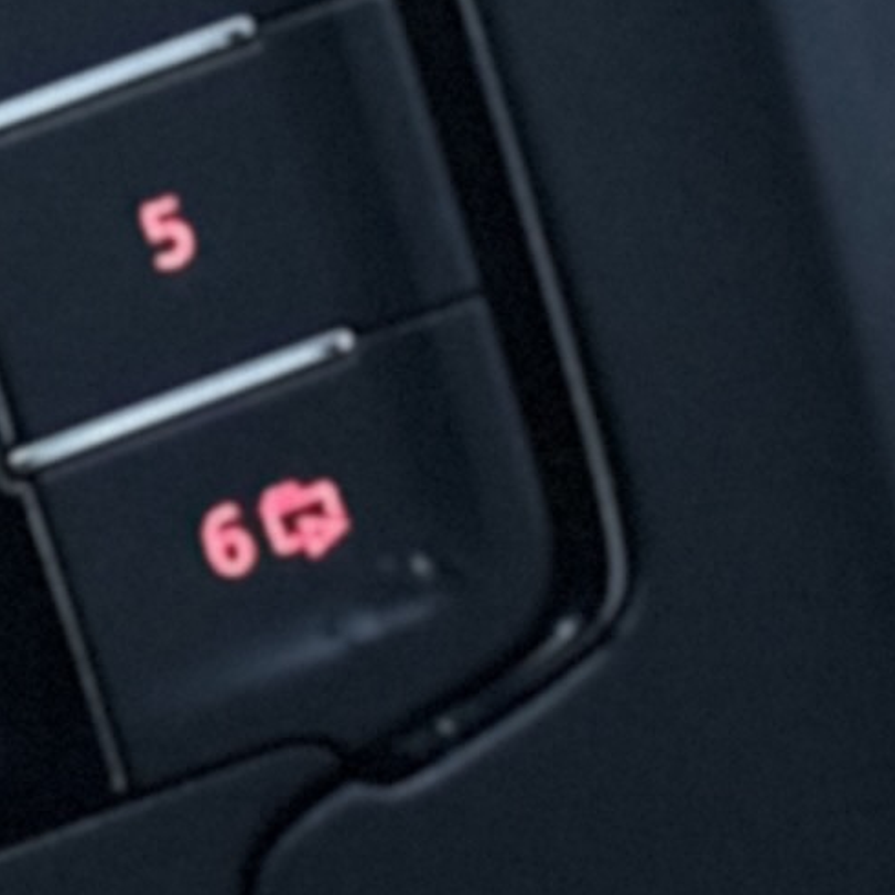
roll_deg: +10.3
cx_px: -1731
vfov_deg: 5.0
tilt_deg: -31.3
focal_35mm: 350
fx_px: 10238
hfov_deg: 4.8
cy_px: 372
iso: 800
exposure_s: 1/27
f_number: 1.78
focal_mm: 6.86
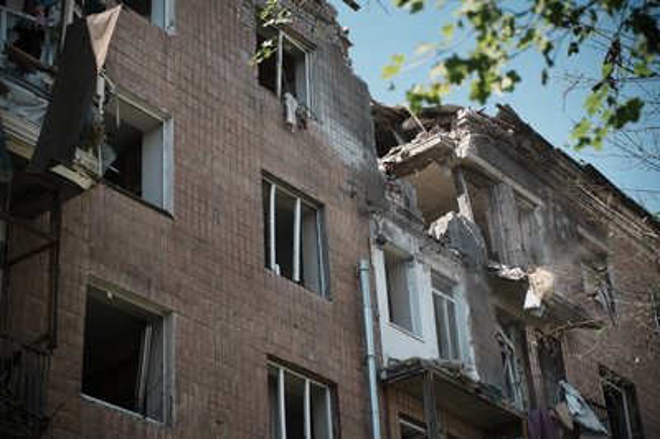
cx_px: 330
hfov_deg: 27.4
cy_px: 220
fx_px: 1356
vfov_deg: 18.4
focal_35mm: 74
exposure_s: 1/5000
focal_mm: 74
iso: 200
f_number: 2.8
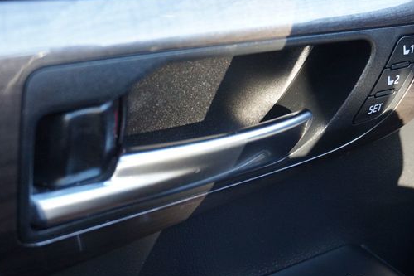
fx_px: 640
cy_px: 118
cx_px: 233
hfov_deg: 35.8
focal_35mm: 56
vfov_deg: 24.3
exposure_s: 1/60
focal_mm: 29
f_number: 4.5
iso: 640
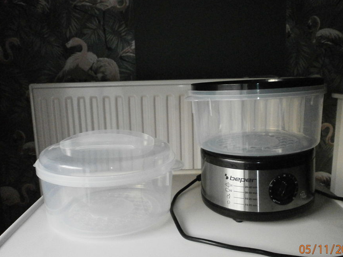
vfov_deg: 45.4
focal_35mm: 31
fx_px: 307
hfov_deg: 58.3
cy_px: 133
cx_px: 186
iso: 800
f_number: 2.9
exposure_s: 1/200
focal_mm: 4.8
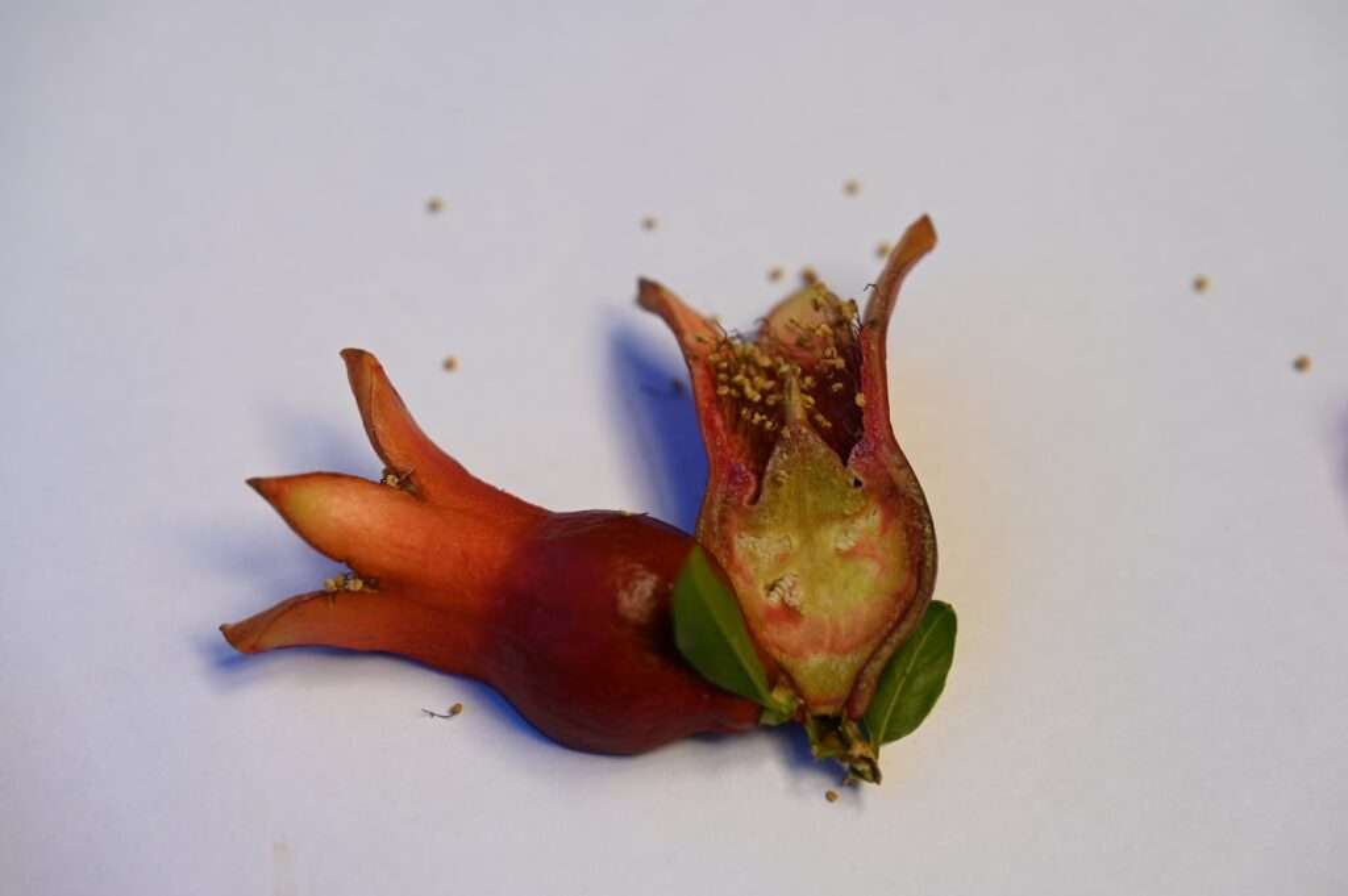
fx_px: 4490
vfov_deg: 11.4
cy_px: 448
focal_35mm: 120
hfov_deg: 17.1
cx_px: 674
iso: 200
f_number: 6.3
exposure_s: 1/640
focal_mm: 120
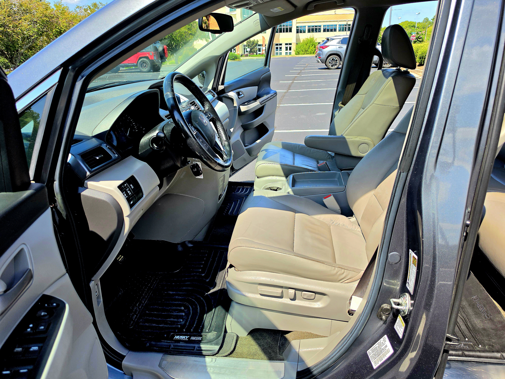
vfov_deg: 58.9
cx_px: 252
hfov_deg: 73.9
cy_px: 190
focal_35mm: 23
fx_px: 336
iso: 64
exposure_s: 1/5000
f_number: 1.4
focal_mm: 6.5
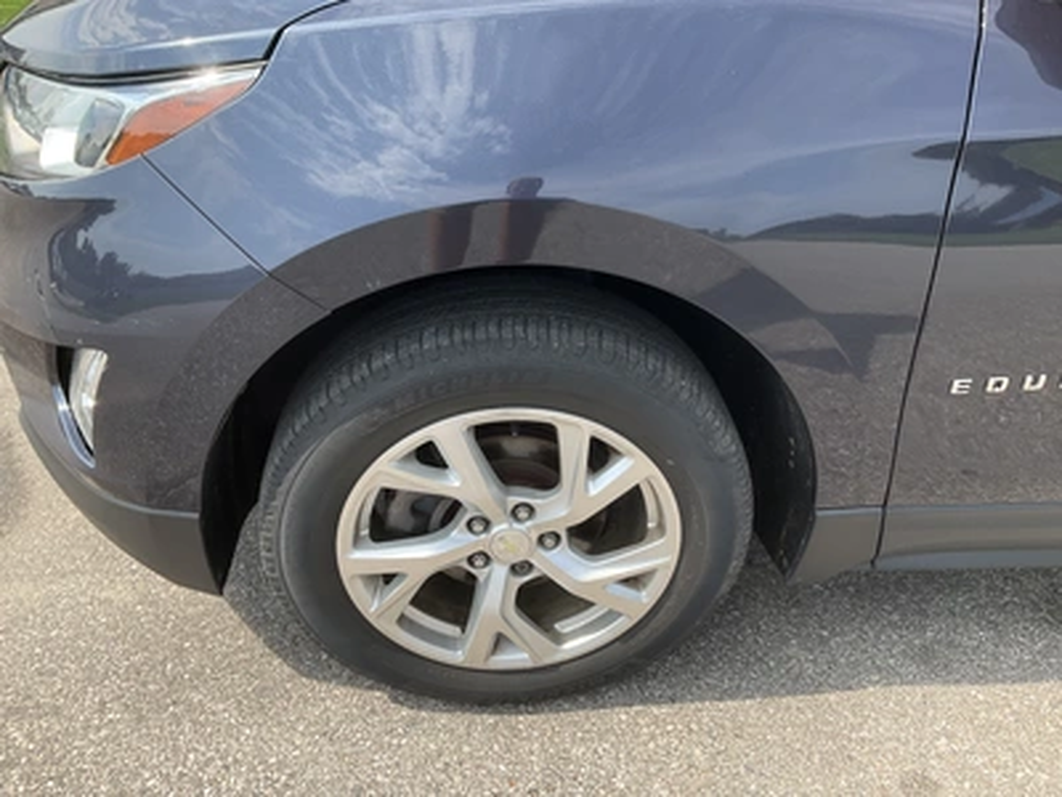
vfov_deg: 48.2
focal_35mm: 29
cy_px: 398
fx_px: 890
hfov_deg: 61.7
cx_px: 531
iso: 25
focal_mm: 3
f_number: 1.8
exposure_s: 1/642
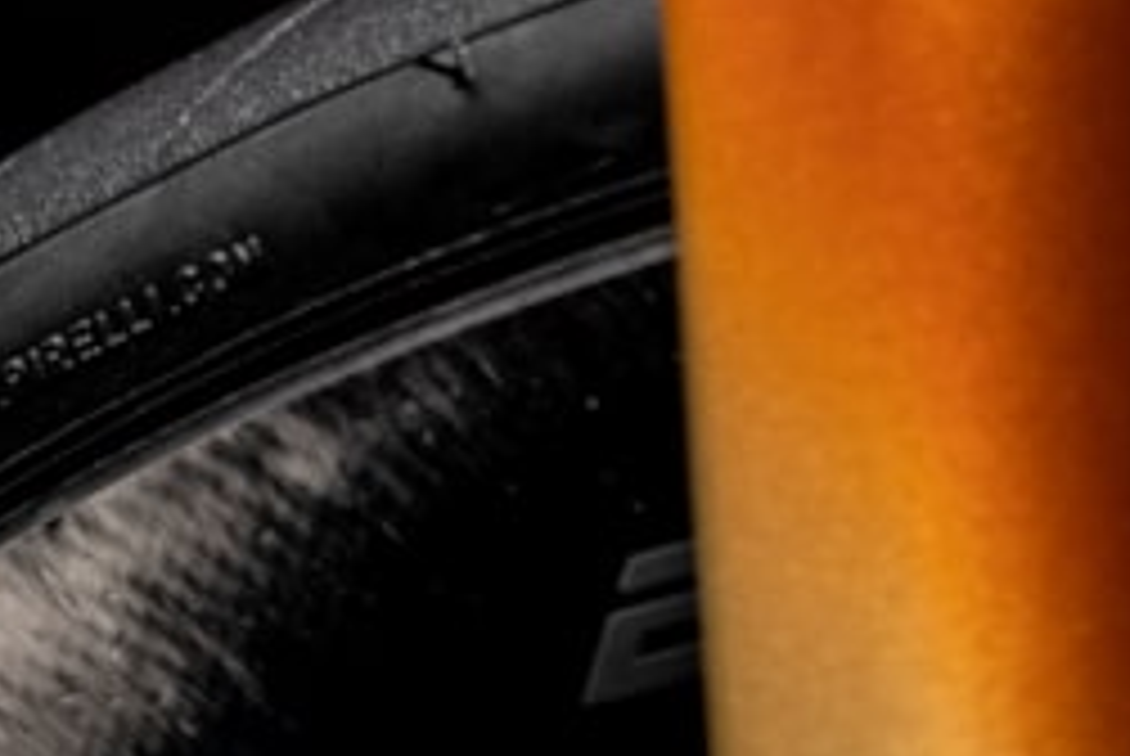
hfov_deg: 5.9
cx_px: -1454
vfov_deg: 4.1
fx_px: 10496
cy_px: 198
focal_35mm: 334
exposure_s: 1/160
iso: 100
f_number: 18
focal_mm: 70
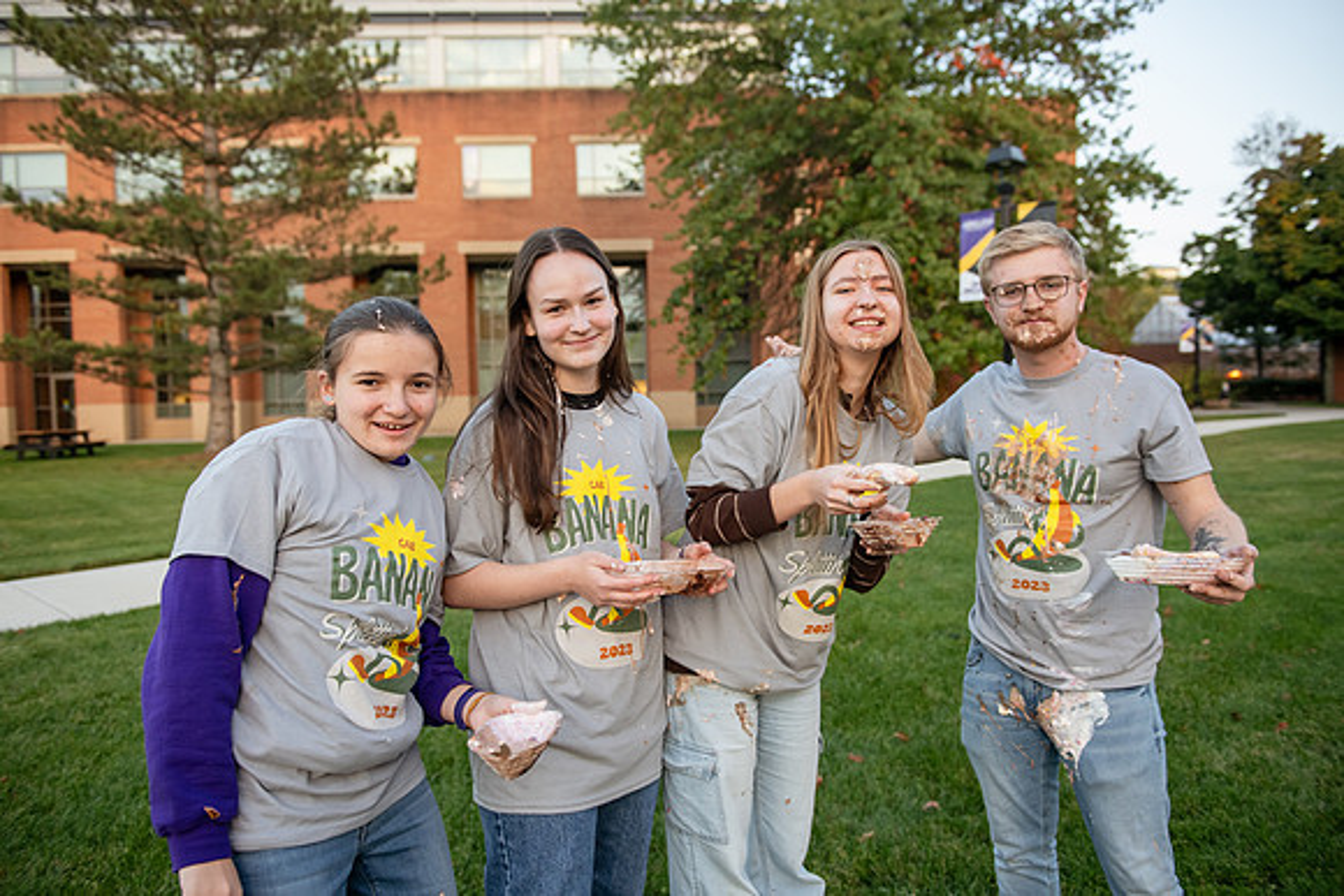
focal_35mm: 28
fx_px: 1046
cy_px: 448
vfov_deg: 46.4
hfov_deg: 65.5
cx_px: 672
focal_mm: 28
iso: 800
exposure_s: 1/320
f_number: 3.2
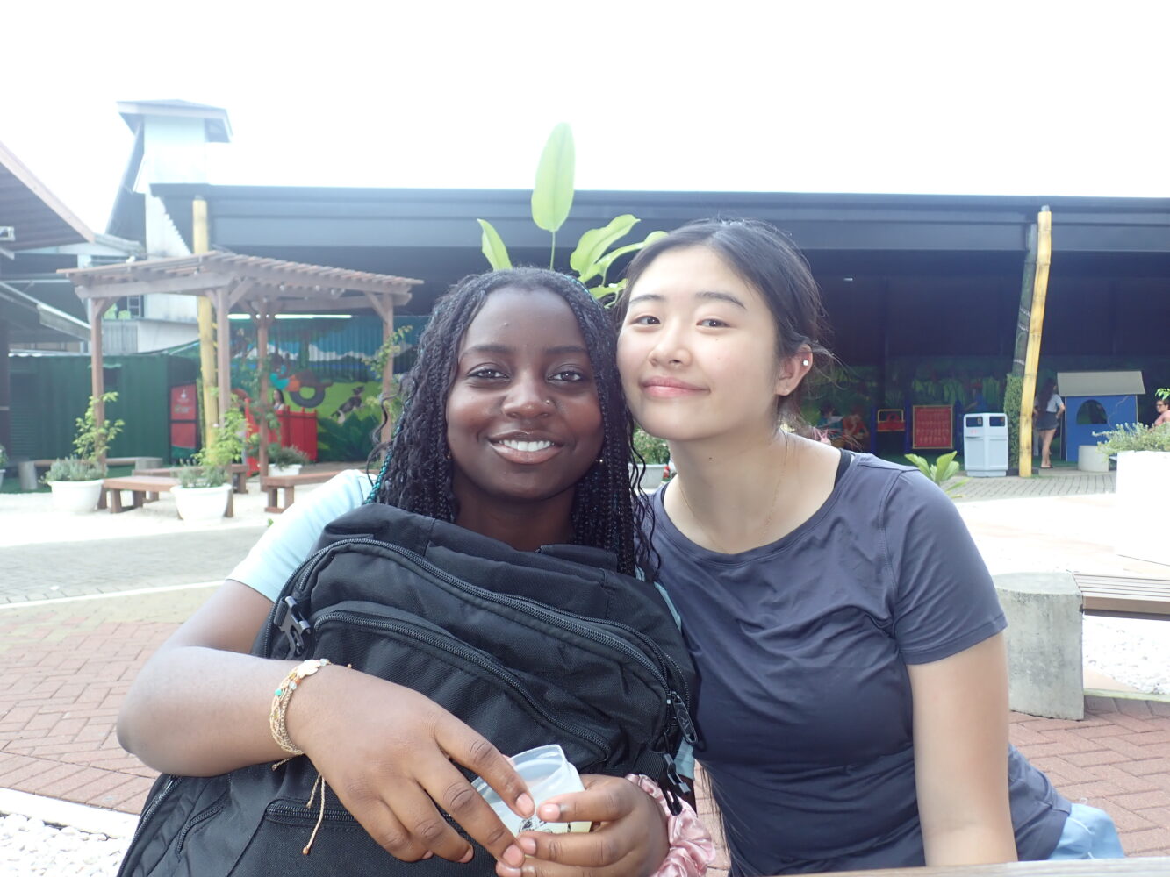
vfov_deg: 46.8
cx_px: 585
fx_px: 1014
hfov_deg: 60.0
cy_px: 438
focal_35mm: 30
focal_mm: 5.4
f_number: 3.2
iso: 100
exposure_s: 1/125
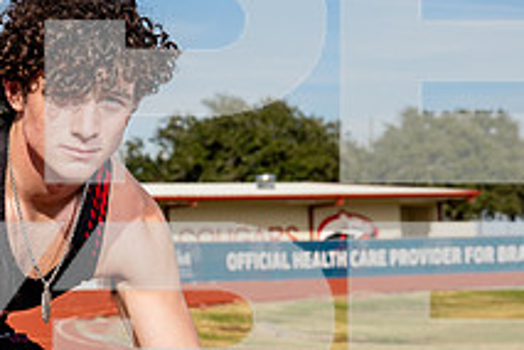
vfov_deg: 10.4
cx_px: 5
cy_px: 354
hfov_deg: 15.4
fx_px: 1907
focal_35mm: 131
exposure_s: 1/640
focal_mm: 48
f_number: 6.3
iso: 100
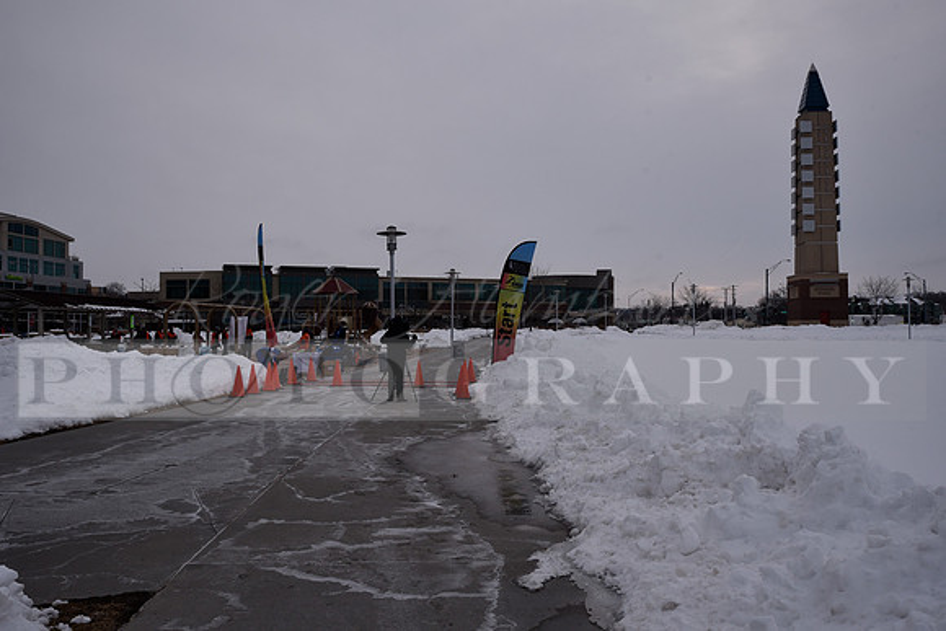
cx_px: 473
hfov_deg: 63.6
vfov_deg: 45.0
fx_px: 762
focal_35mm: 29
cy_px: 316
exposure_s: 1/320
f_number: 9
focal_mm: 29
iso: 400
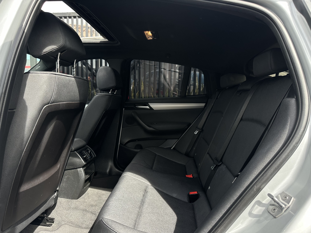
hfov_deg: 71.6
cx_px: 156
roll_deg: -1.9
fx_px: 216
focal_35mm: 24
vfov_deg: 56.8
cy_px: 116
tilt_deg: -3.3
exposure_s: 1/471
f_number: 1.78
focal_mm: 6.86
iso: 80
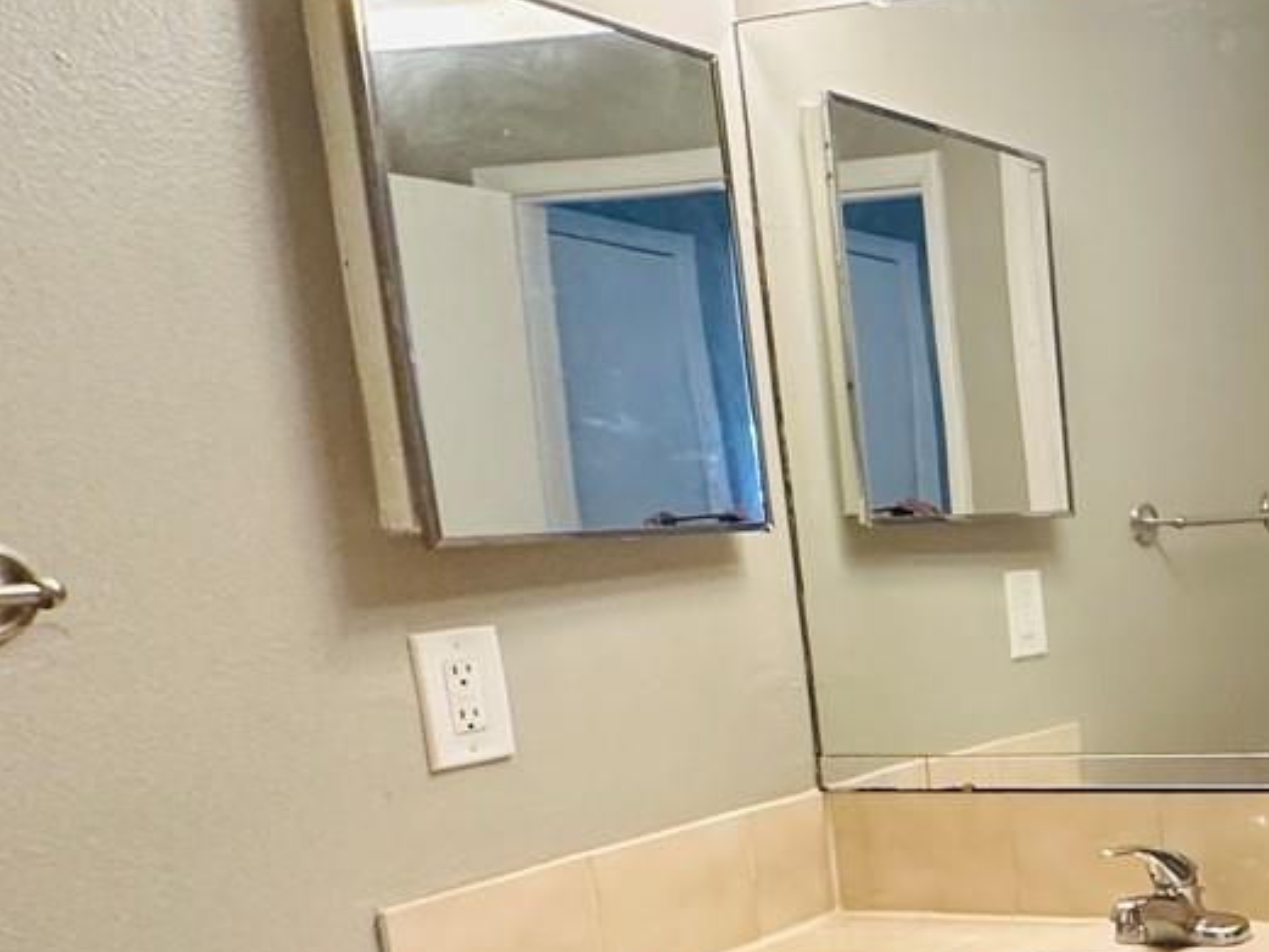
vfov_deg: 33.1
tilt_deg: -8.6
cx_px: 1634
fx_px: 1577
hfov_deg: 33.0
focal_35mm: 43
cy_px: 694
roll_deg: +2.6
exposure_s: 1/60
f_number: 2.2
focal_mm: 2.22
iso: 320
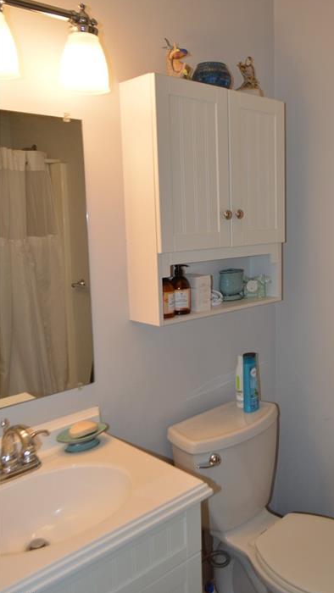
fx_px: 488
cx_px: 213
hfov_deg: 37.5
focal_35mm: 31
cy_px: 280
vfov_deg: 62.6
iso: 400
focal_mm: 18
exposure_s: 1/80
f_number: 4
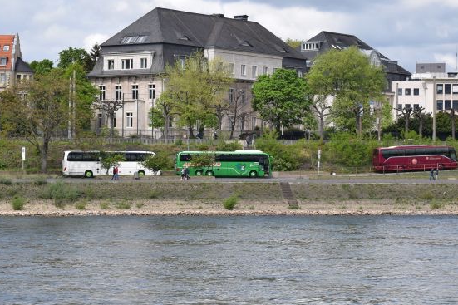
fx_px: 1523
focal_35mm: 120
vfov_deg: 11.4
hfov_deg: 17.1
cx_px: 269
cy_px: 113
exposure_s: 1/400
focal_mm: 55
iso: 200
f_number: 10
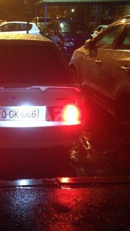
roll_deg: +0.9
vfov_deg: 42.1
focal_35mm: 49
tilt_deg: -18.6
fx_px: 300
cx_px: 16
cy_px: 116
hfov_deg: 23.8
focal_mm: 4.12
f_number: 2.4
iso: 500
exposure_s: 1/15
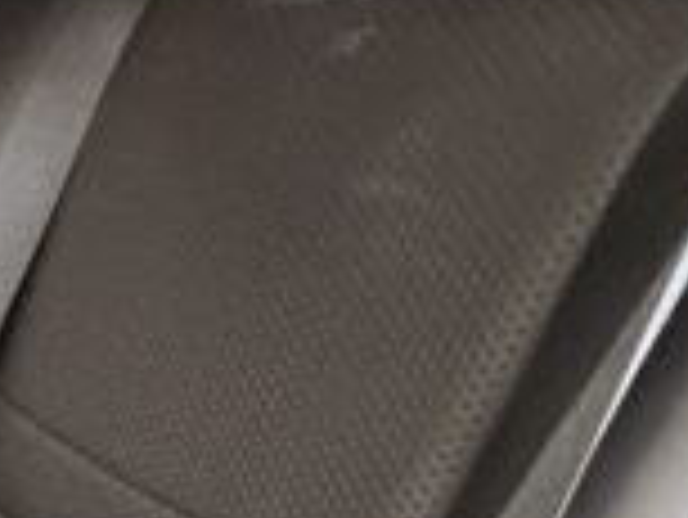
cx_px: -288
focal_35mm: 73
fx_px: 1452
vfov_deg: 18.0
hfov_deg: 22.7
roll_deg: -3.3
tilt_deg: -33.0
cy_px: 784
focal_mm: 2.22
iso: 1000
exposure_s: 1/50
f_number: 2.2
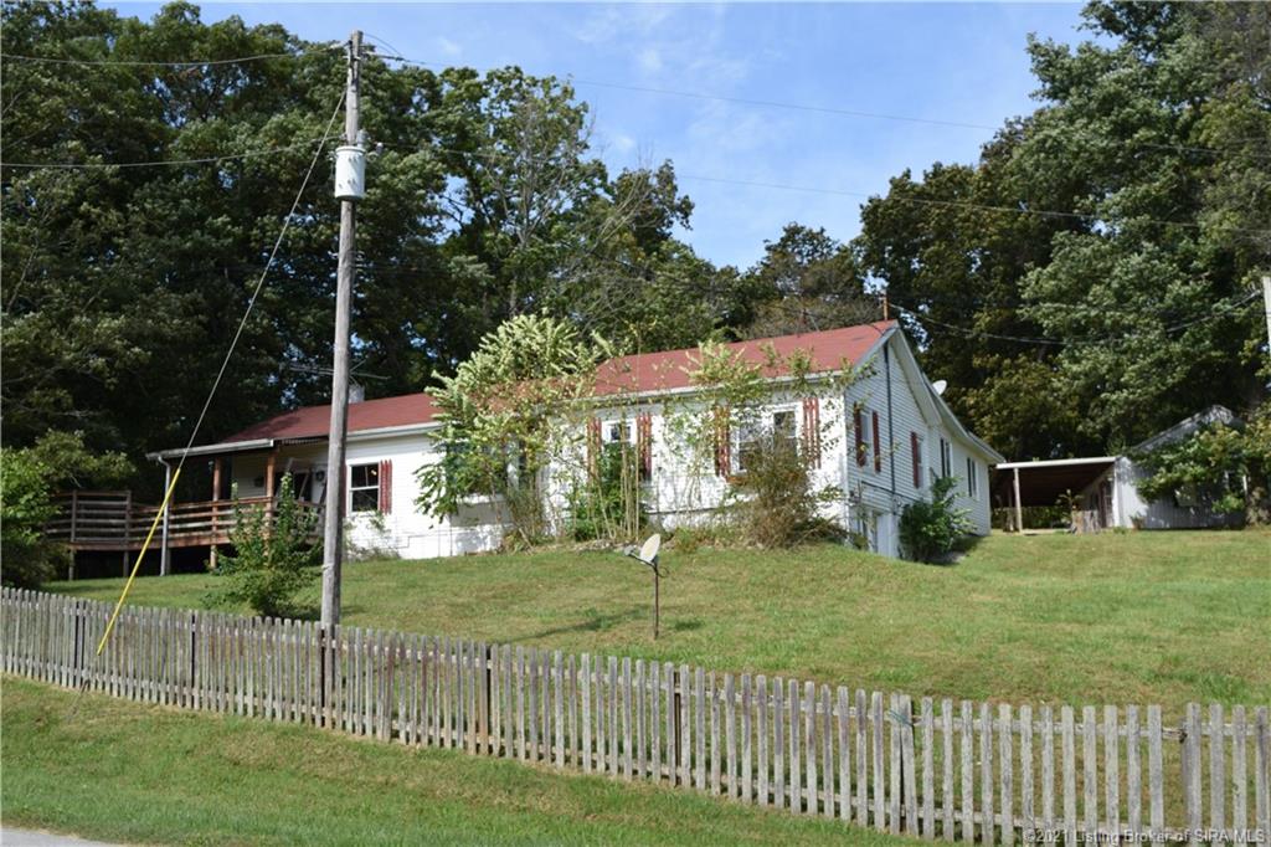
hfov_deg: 47.9
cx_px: 636
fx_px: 1429
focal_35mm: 40
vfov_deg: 33.0
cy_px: 424
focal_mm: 27
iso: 200
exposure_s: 1/400
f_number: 10
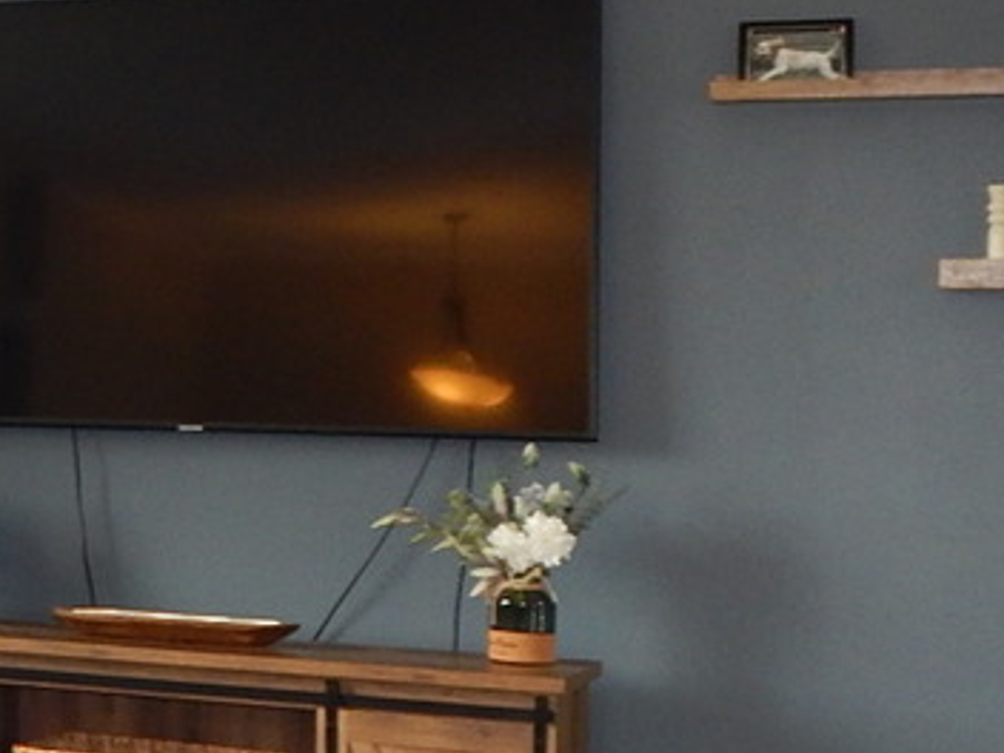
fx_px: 2610
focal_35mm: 90
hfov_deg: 19.9
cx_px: -322
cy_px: 271
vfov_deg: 16.4
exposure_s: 1/30
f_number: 3
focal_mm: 4
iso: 200
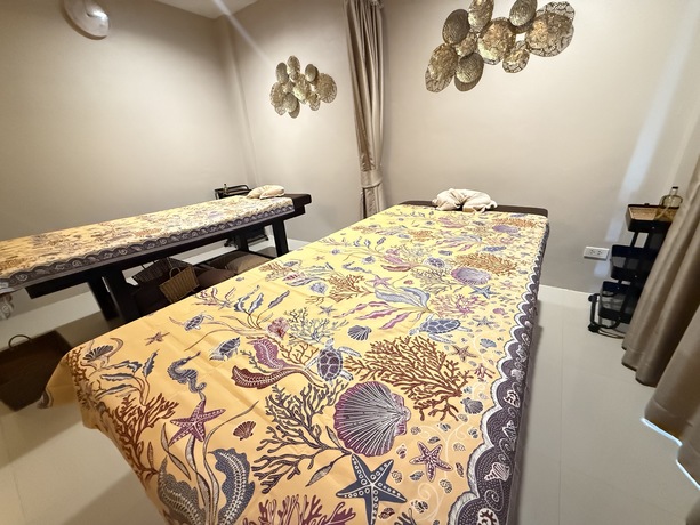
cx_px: 350
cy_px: 262
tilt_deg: -22.0
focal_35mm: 14
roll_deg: +4.1
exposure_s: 1/33
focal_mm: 2.22
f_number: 2.2
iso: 1000
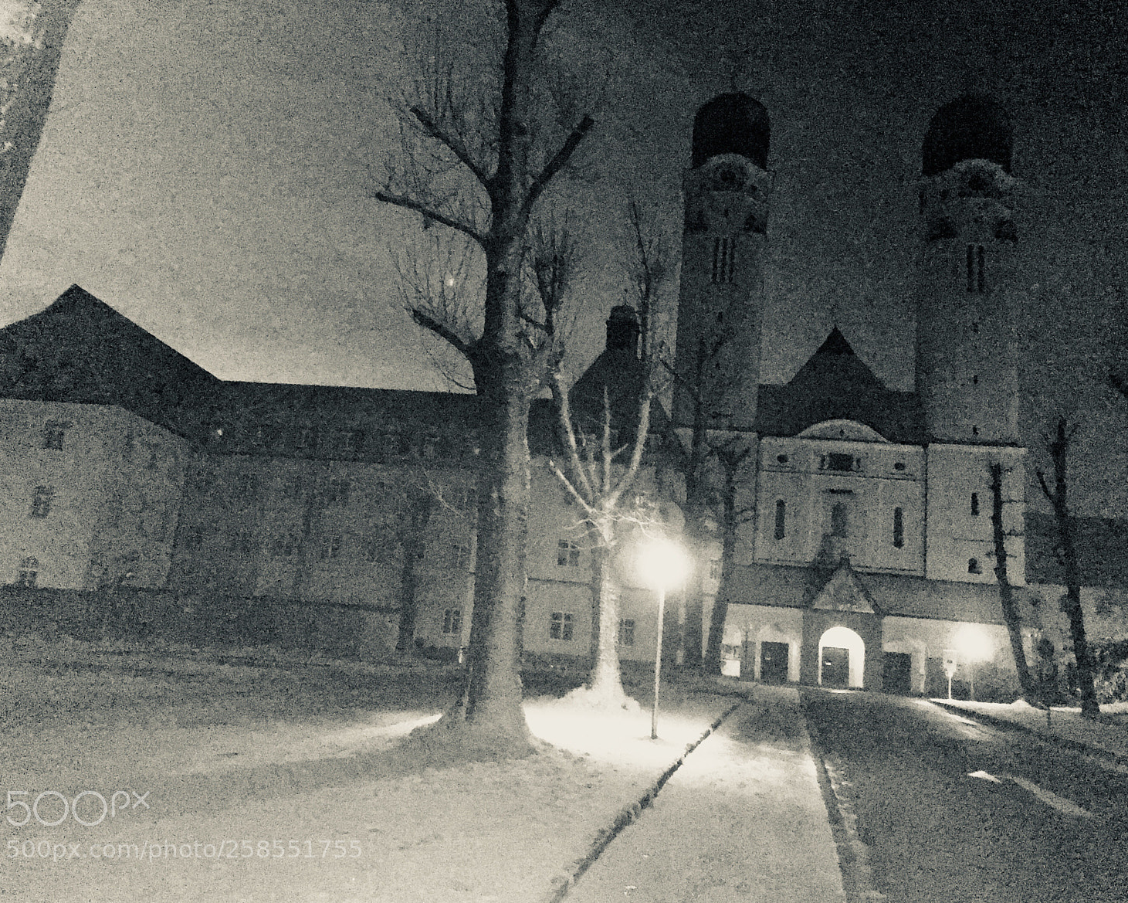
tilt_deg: +12.4
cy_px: 446
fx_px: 1035
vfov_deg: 47.1
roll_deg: -3.9
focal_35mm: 31
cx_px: 576
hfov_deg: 57.2
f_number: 2.2
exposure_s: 1/17
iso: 1600
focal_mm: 4.15
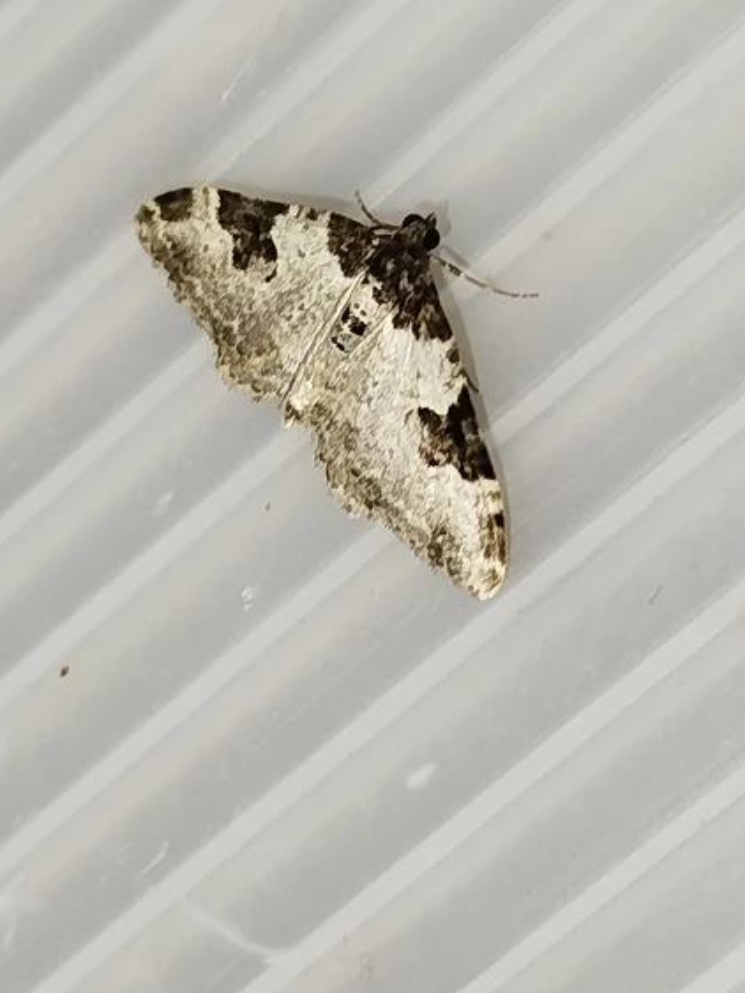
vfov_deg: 19.6
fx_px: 2871
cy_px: 446
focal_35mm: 100
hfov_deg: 14.8
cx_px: 369
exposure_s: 1/50
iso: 125
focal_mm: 5.31
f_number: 1.7
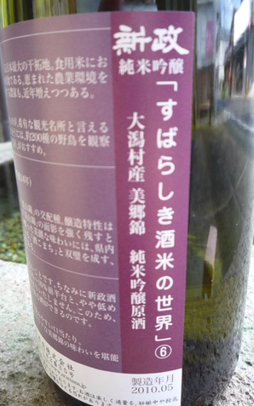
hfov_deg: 39.4
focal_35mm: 32
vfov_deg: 59.7
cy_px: 203
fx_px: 355
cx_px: 135
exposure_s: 1/30
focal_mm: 5.2
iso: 100
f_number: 3.3
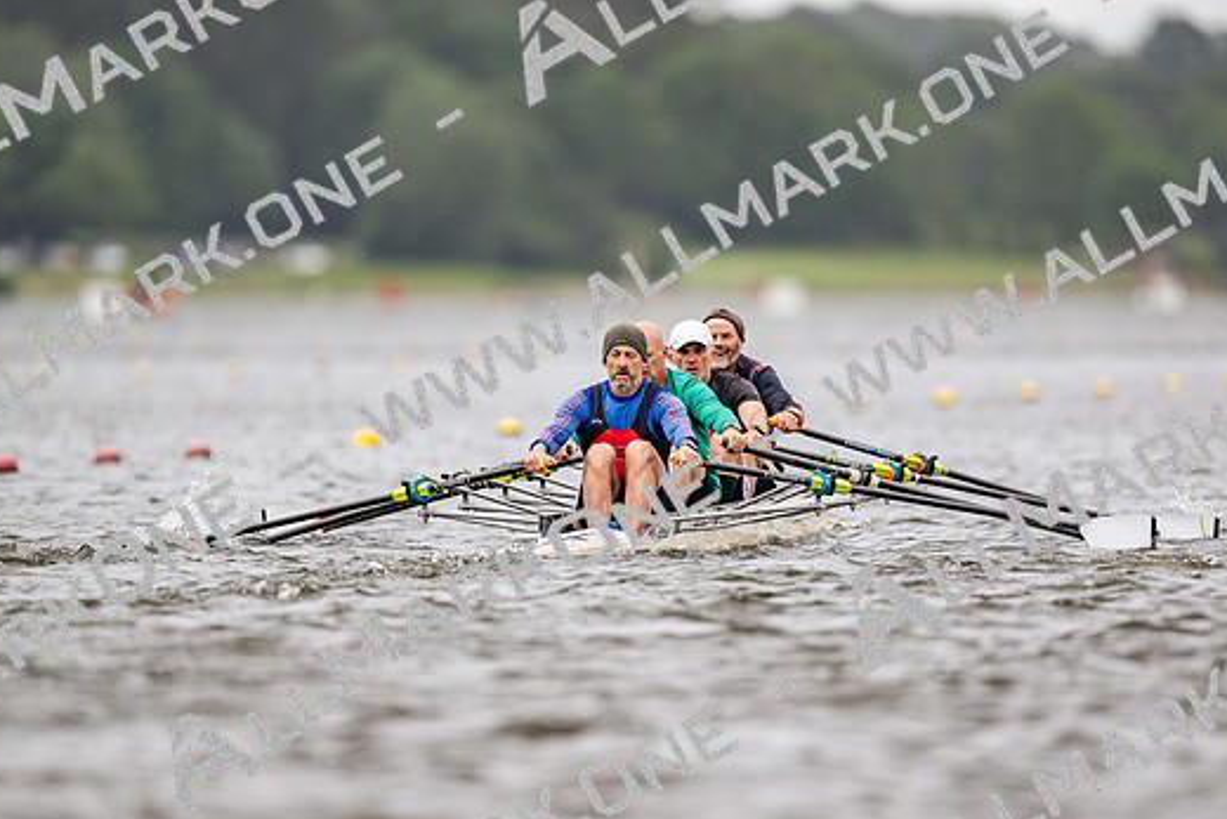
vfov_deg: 2.1
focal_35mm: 669
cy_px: 452
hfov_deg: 3.1
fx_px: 22807
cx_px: 649
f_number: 4
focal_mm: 600
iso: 400
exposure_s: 1/2500
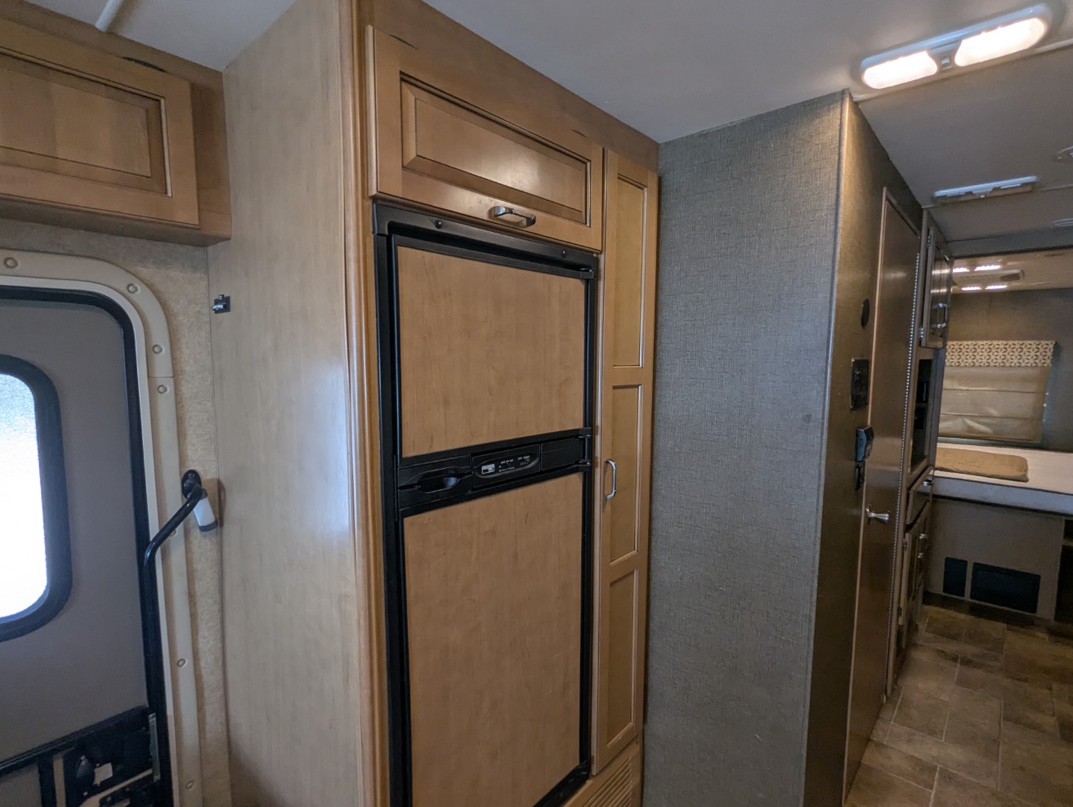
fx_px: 528
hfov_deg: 90.9
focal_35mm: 17
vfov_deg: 74.8
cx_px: 526
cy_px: 416
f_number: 2.2
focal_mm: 2.35
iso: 78
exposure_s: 1/72.5
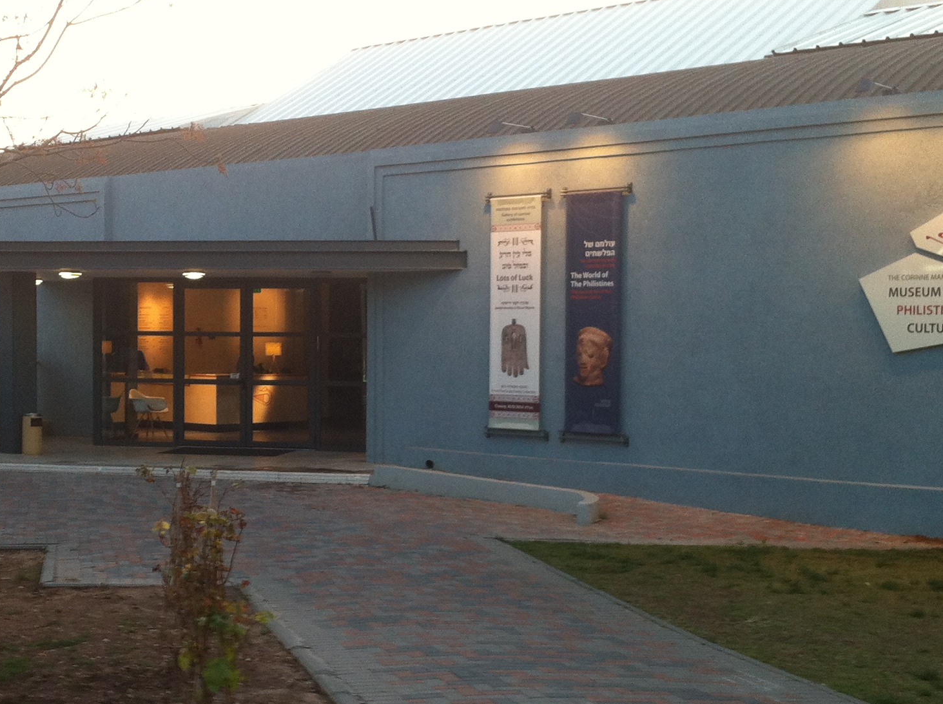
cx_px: 363
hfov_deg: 31.1
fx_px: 1687
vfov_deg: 23.6
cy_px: 403
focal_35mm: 62
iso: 100
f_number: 2.8
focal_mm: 3.85
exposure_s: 1/40
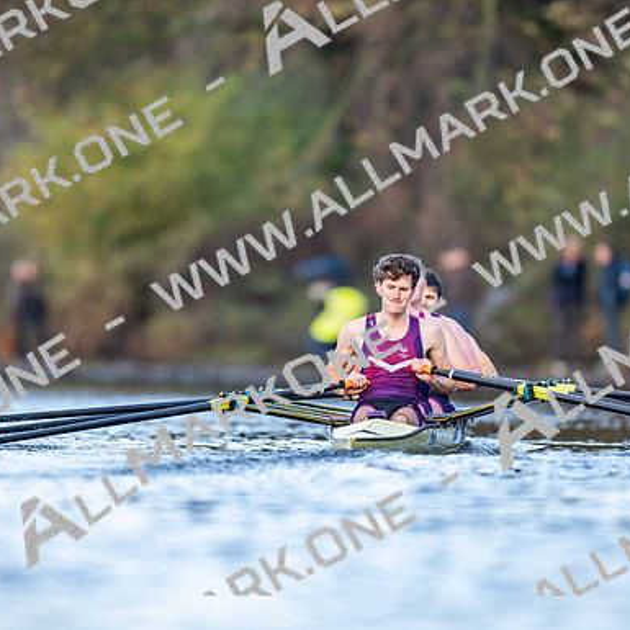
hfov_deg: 2.3
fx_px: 15834
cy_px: 315
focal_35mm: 769
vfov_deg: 2.3
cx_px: 353
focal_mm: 600
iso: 2000
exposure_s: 1/2500
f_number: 4
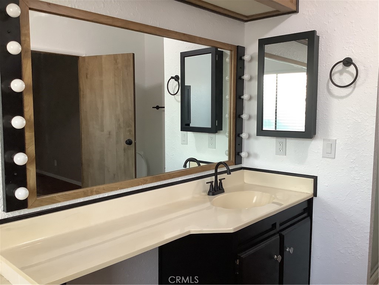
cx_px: 190
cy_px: 142
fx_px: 339
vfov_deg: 45.4
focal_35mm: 31
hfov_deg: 58.4
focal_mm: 3.3
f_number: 2.4
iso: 200
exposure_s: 1/50
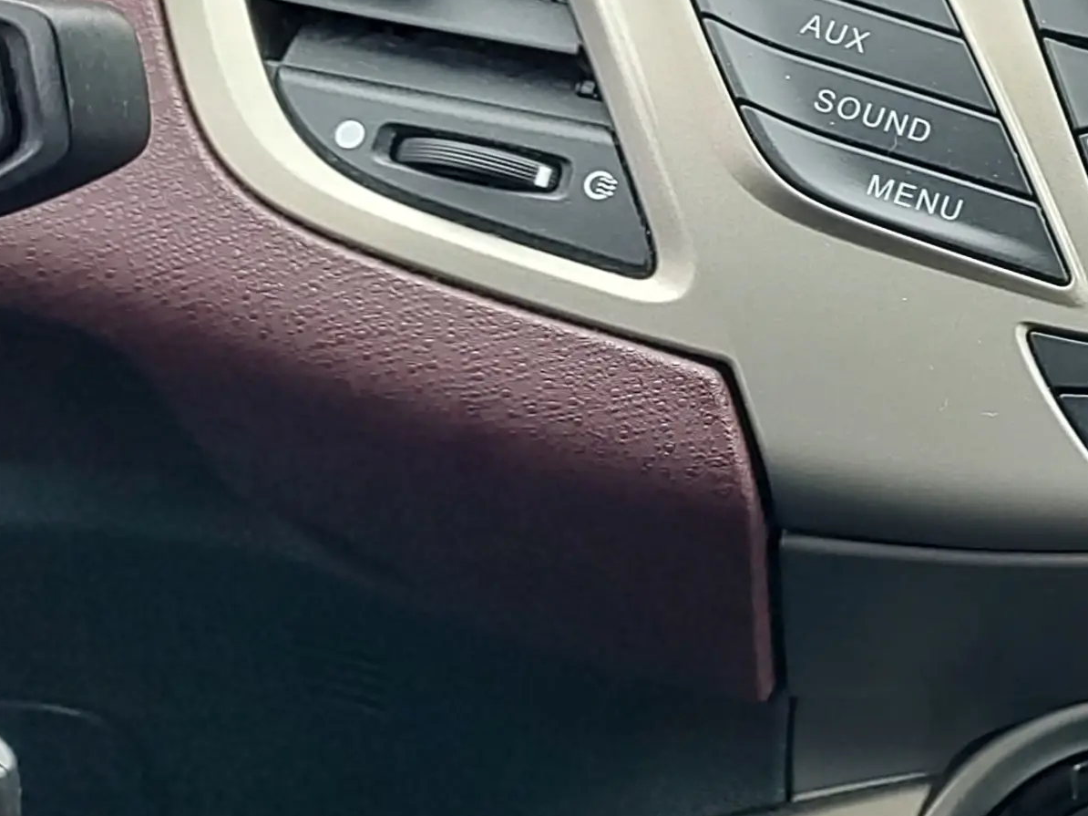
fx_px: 2325
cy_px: 312
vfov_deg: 19.9
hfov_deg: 21.4
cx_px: 1699
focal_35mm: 74
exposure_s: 1/193
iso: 100
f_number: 1.8
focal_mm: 5.56
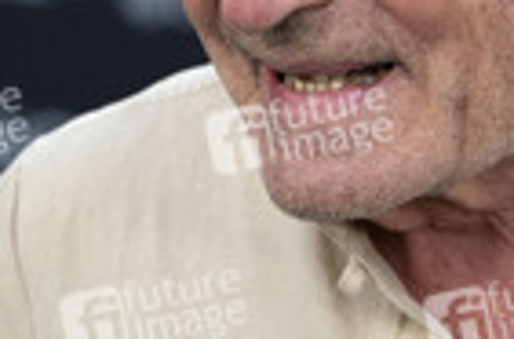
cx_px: 359
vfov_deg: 3.2
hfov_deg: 4.9
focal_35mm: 424
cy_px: -64
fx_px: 6034
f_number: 4.5
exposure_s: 1/200
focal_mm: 111
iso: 400
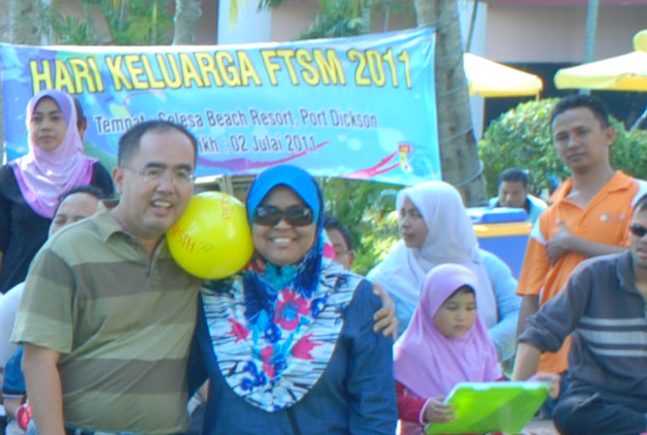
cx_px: -830
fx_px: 5981
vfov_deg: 4.2
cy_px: 509
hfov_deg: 6.0
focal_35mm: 332
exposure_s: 1/60
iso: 200
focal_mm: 48
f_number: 6.3
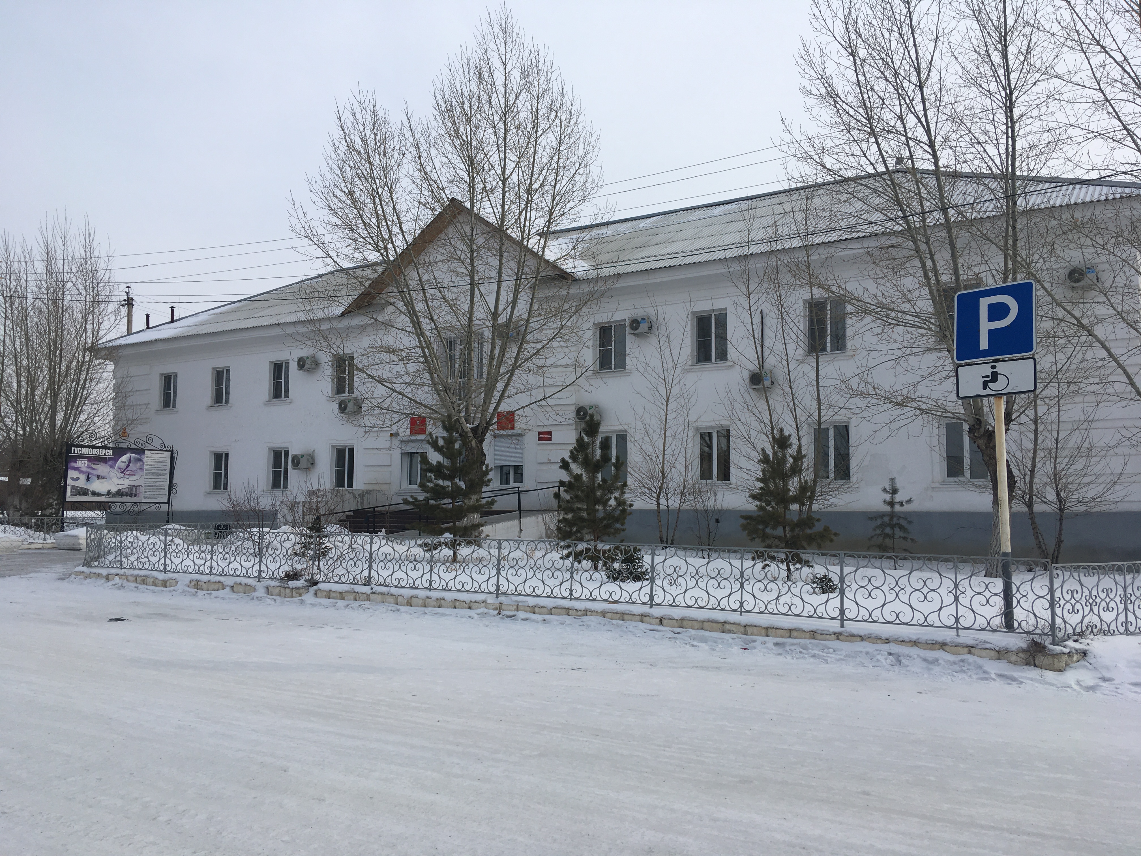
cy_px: 428
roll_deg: +1.3
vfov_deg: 48.2
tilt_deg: +3.7
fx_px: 956
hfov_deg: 61.7
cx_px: 570
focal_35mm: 29
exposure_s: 1/1789
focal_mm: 4.15
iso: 25
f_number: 2.2
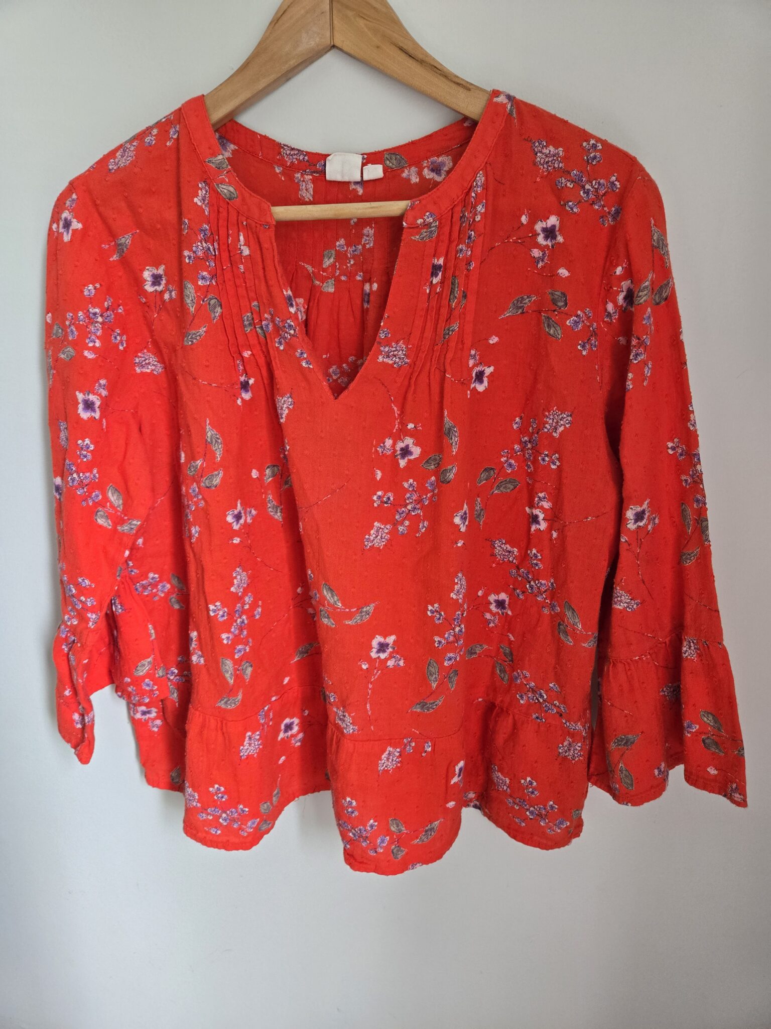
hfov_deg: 58.9
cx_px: 386
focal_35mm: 23
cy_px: 514
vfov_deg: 73.9
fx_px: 683
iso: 400
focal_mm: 5.4
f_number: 1.8
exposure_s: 1/120
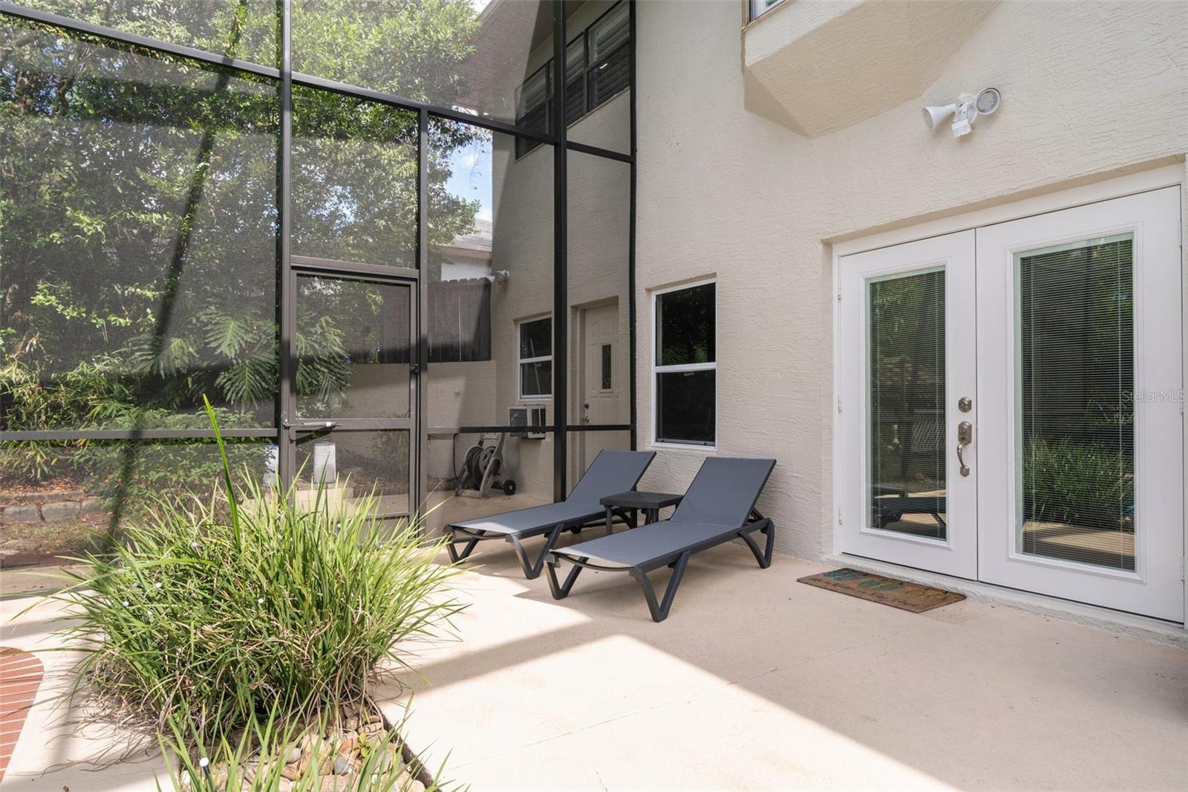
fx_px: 643
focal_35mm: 20
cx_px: 594
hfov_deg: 85.4
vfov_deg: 63.2
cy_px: 396
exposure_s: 1/100
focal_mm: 13
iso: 320
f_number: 8
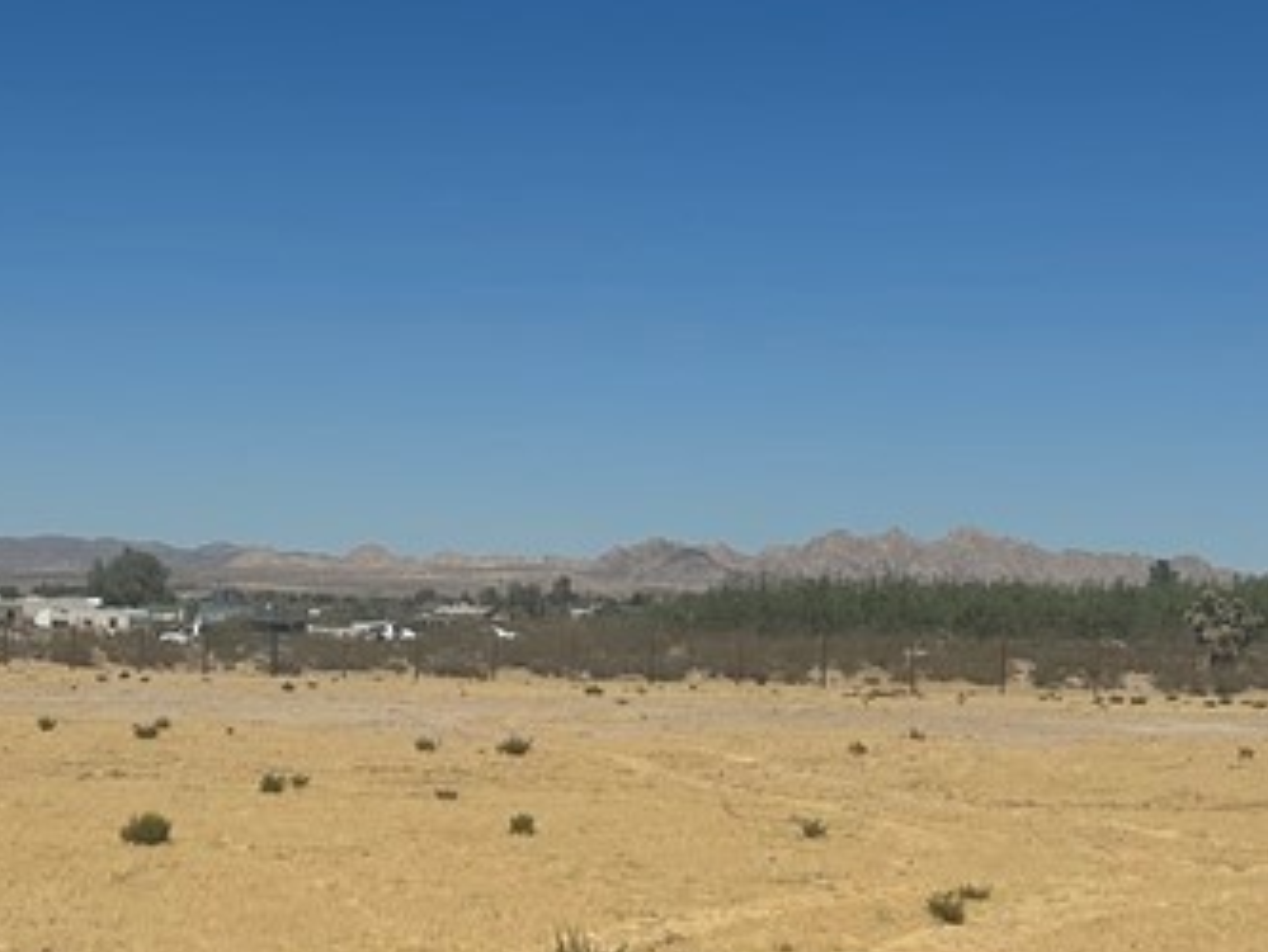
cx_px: 400
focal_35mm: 80
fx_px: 2931
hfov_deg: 24.3
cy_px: 567
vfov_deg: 18.4
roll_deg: -1.2
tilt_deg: -0.1
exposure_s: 1/12658
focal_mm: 5.7
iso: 50
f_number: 1.5
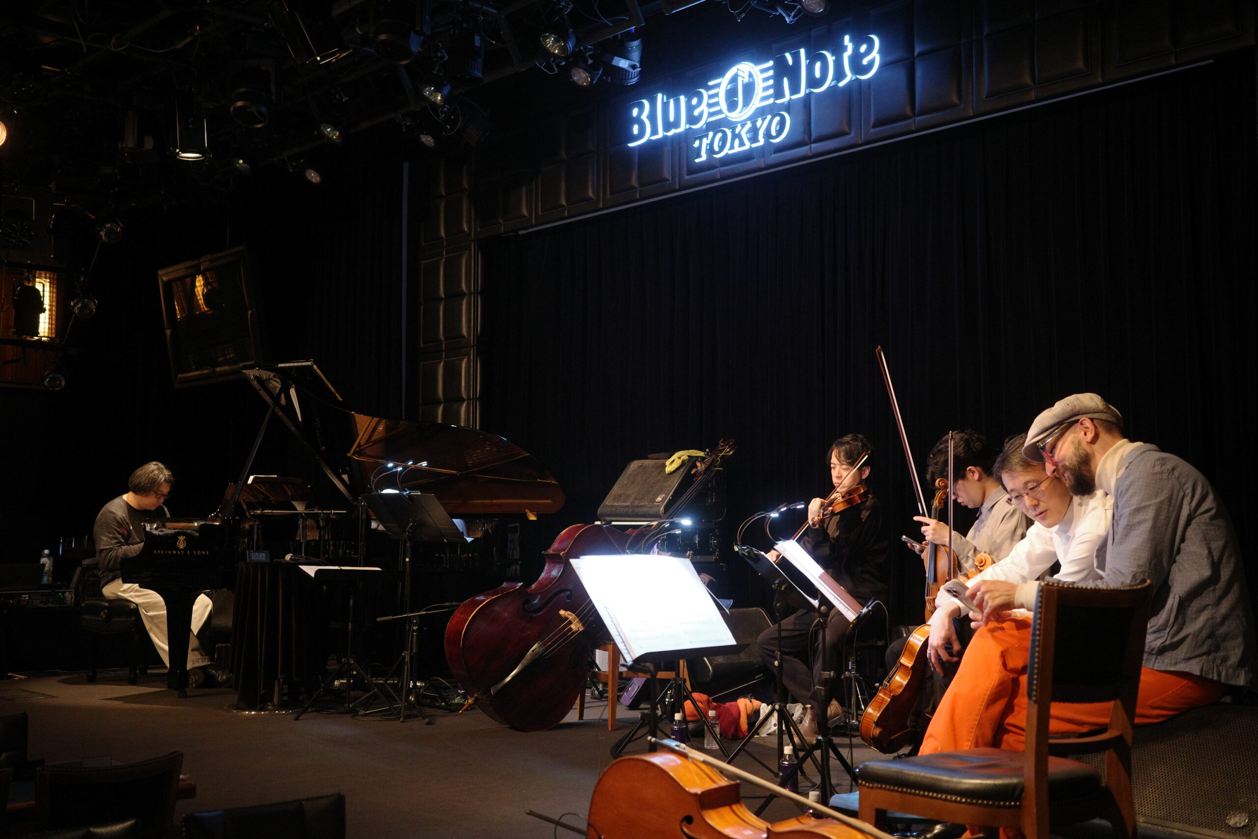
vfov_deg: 33.4
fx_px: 1398
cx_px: 629
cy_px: 420
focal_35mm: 40
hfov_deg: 48.5
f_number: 2.8
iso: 2500
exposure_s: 1/25
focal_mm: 26
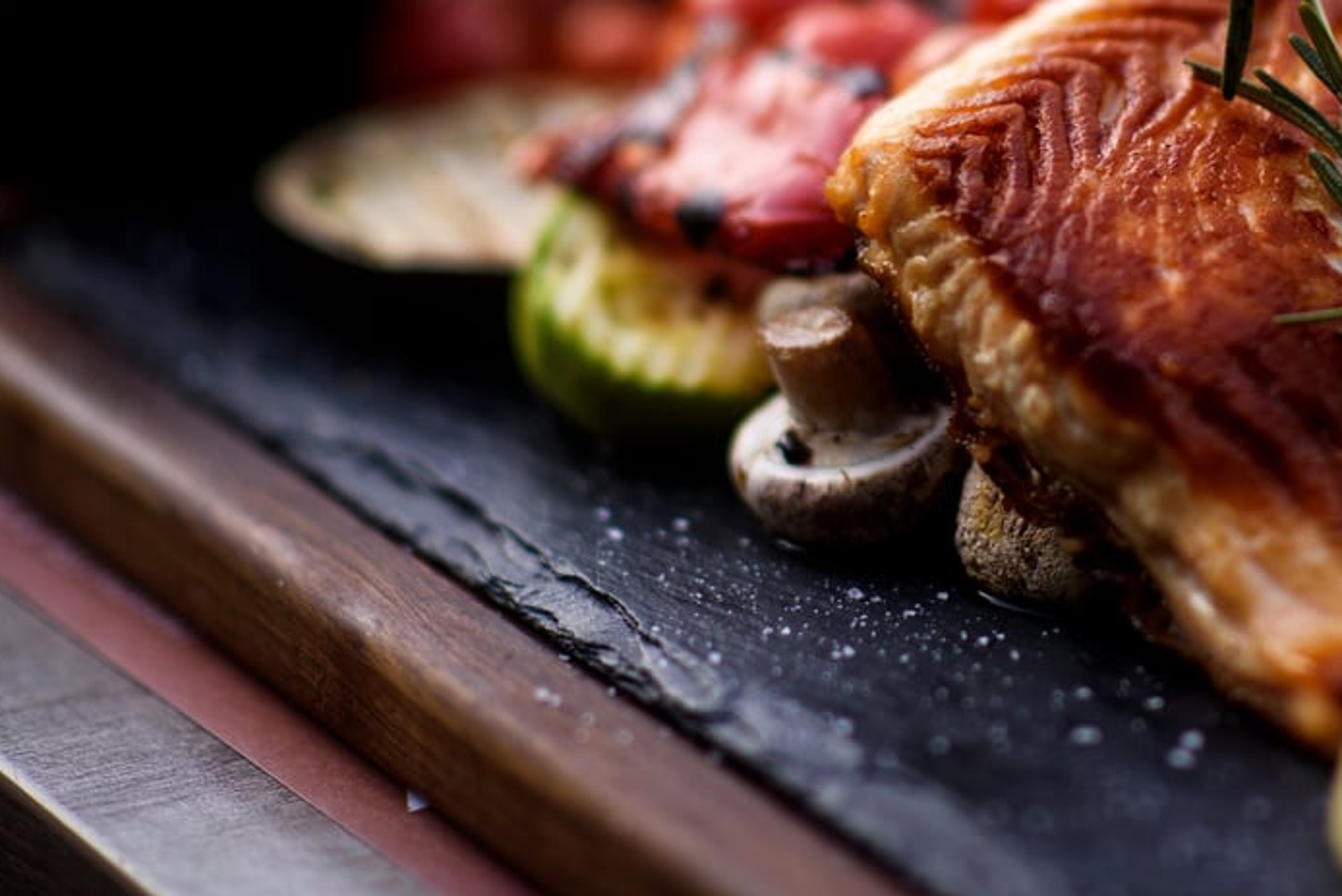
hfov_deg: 13.9
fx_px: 5481
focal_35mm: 147
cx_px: 1038
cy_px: 170
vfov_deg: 9.3
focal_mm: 85
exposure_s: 1/200
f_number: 1.6
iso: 64
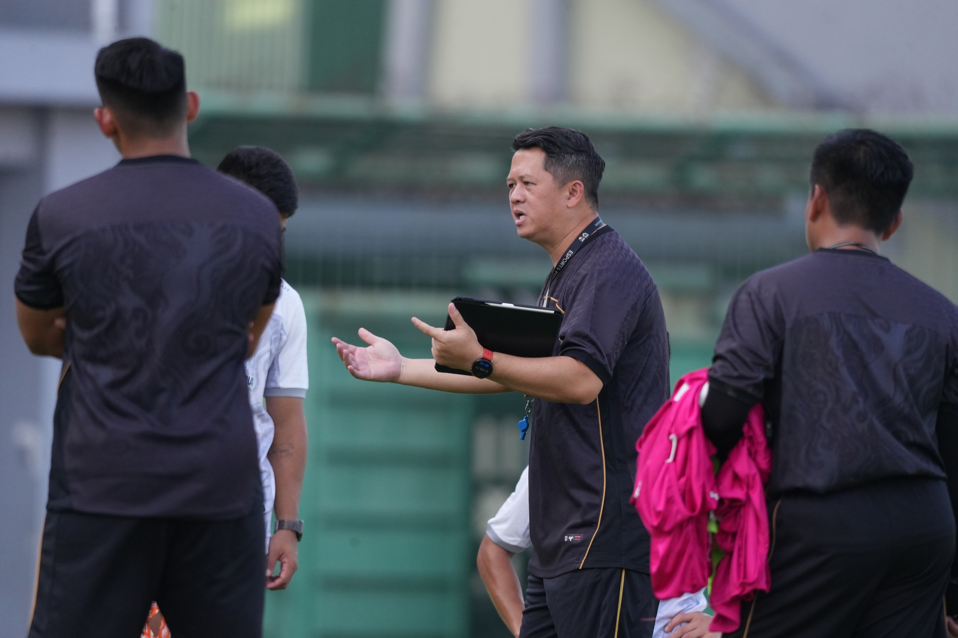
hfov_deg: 3.1
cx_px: 479
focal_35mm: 656
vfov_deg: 2.1
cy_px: 319
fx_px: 17456
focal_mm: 656
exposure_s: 1/1000
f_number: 8
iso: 2500
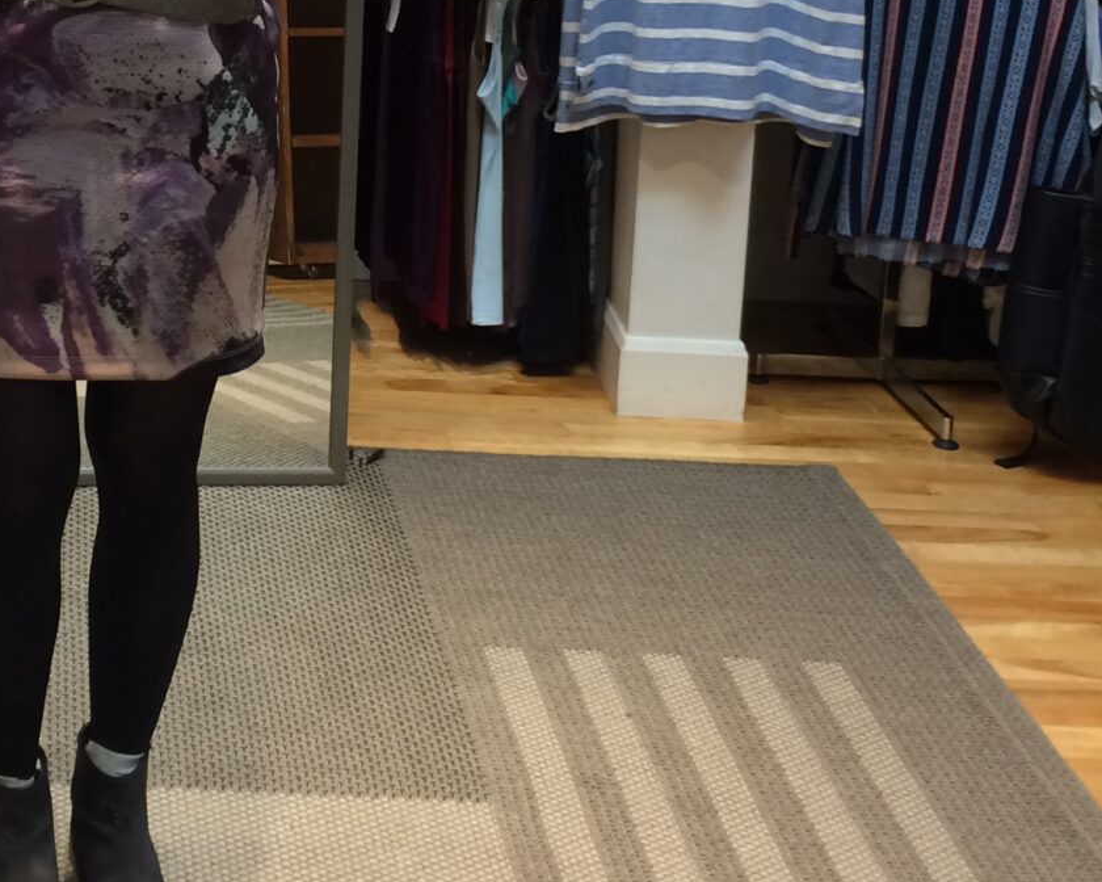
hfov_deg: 26.9
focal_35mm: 69
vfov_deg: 21.7
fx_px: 2250
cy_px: 97
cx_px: 181
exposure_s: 1/30
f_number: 2.2
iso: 64
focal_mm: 4.15
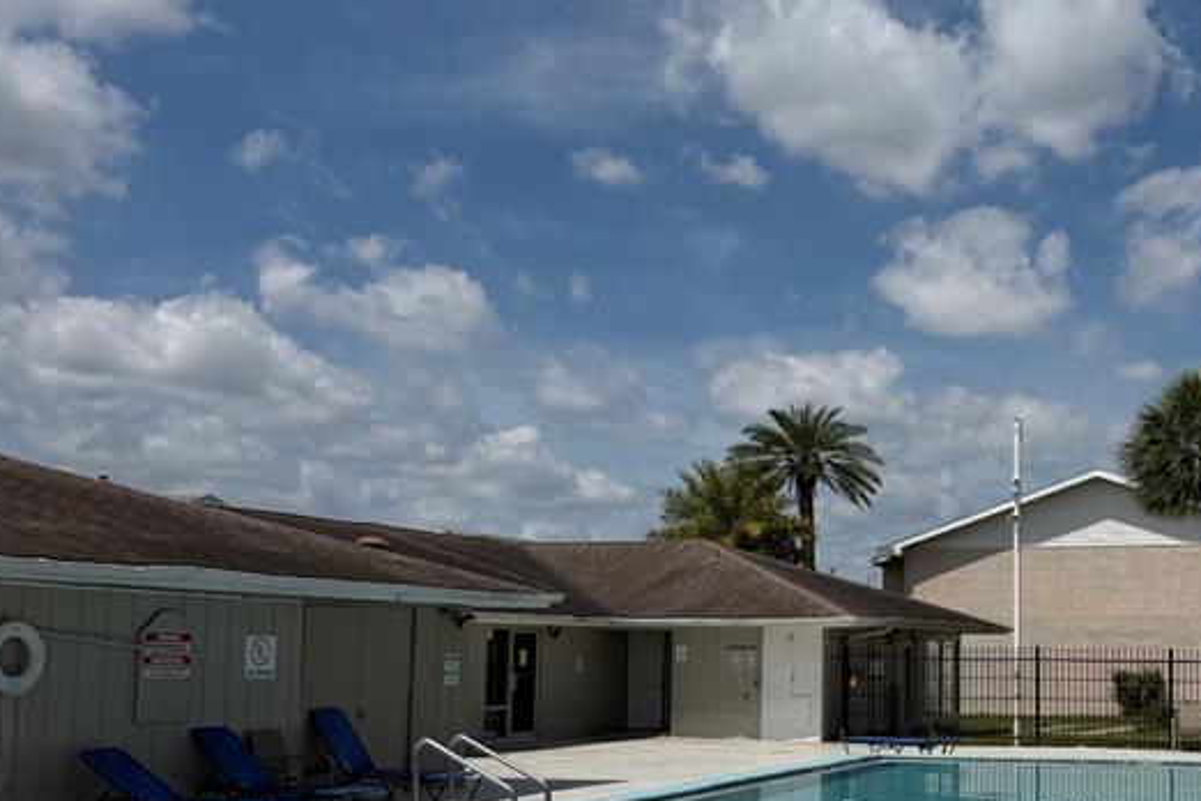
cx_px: 978
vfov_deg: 27.4
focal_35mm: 49
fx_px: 1635
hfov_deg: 38.7
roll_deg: +0.0
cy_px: 516
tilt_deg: +5.6
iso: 80
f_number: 1.78
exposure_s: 1/14286
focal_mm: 6.76
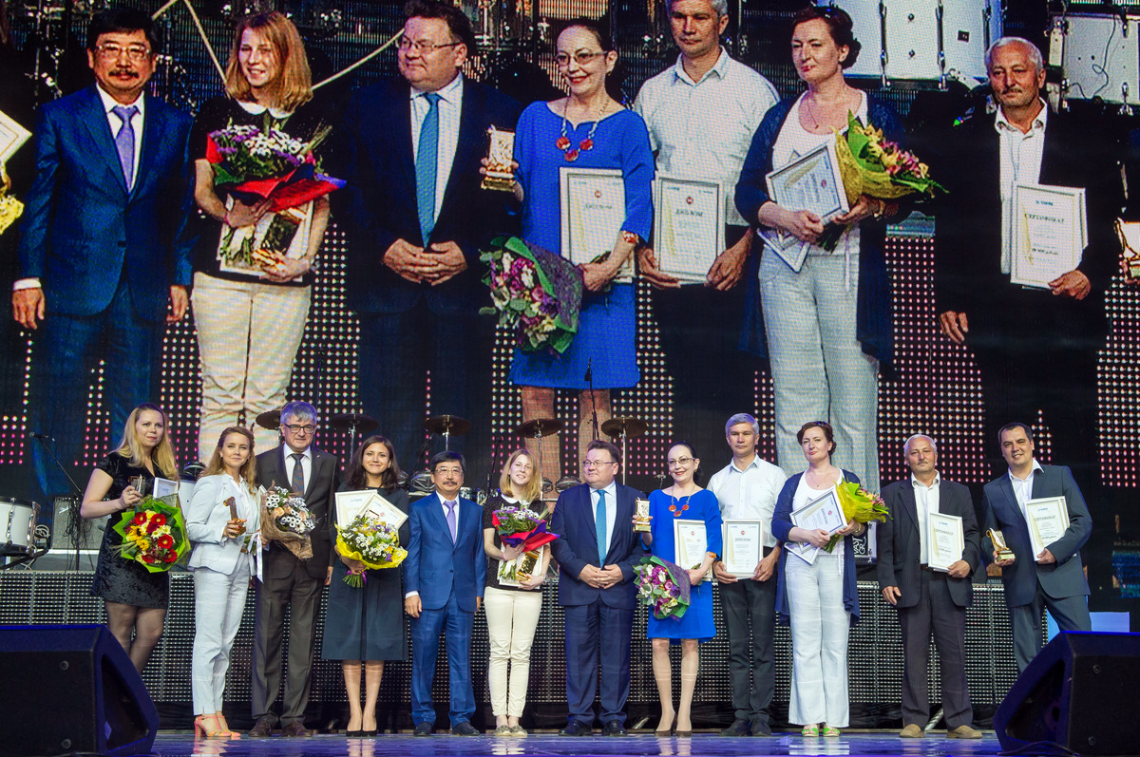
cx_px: 617
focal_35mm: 45
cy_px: 380
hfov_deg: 43.2
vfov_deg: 29.5
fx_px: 1438
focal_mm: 42
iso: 2000
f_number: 6.3
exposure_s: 1/400
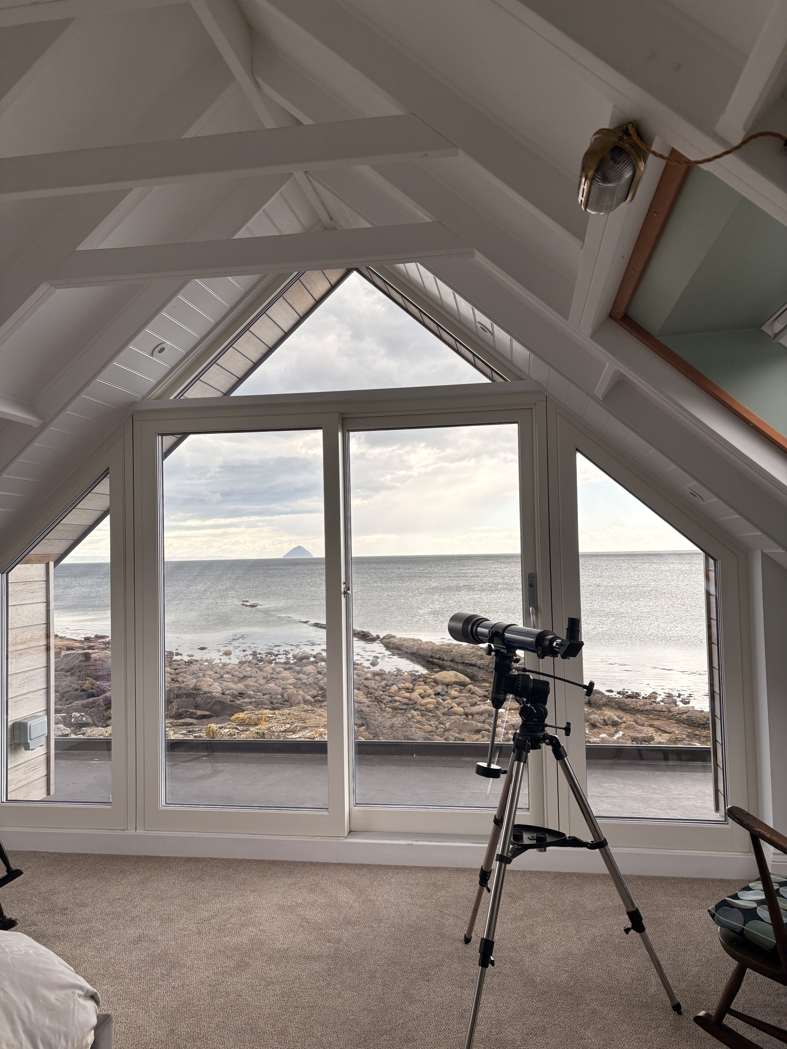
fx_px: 788
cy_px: 524
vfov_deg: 67.3
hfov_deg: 53.1
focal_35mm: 26
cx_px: 394
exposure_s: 1/801
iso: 64
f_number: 1.6
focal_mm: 5.96
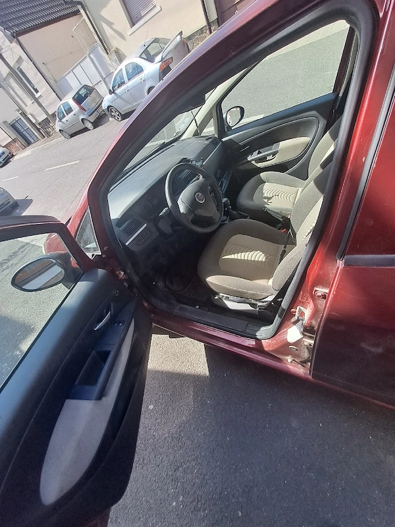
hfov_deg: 89.9
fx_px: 198
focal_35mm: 13
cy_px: 264
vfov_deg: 106.2
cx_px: 198
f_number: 2.2
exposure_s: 1/435
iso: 40
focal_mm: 1.42
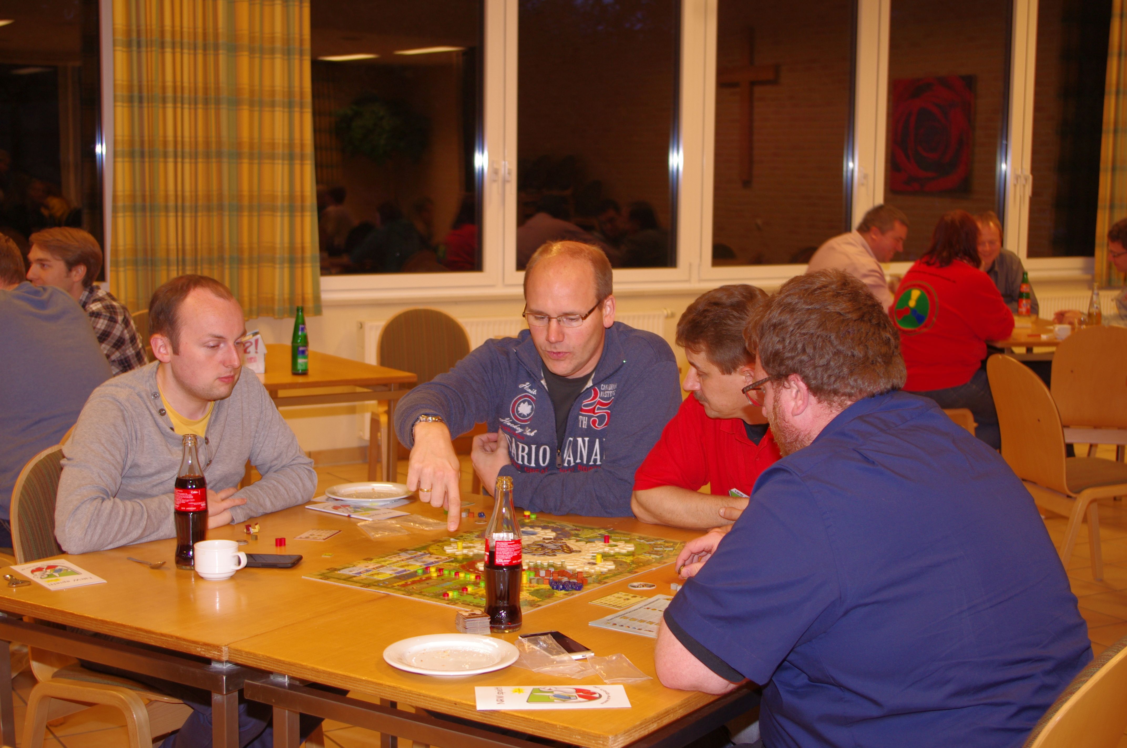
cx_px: 564
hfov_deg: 38.2
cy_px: 374
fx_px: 1626
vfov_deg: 25.9
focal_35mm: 52
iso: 200
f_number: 4.5
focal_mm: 35
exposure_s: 1/25
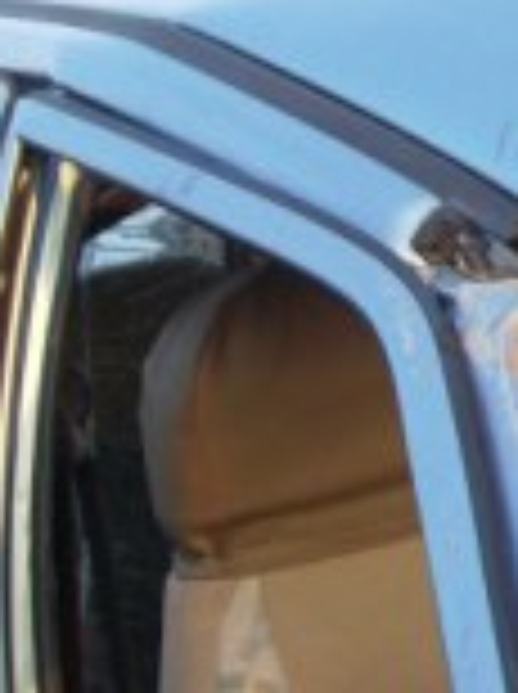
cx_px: 739
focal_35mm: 105
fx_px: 2101
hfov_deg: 13.4
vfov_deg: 18.6
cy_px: 158
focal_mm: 6
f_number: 2.7
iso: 80
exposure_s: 1/90.7
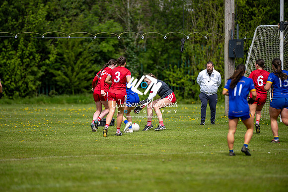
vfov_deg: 4.6
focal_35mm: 300
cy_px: 96
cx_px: 144
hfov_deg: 6.9
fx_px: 2400
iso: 220
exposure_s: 1/4000
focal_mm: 300
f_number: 2.8
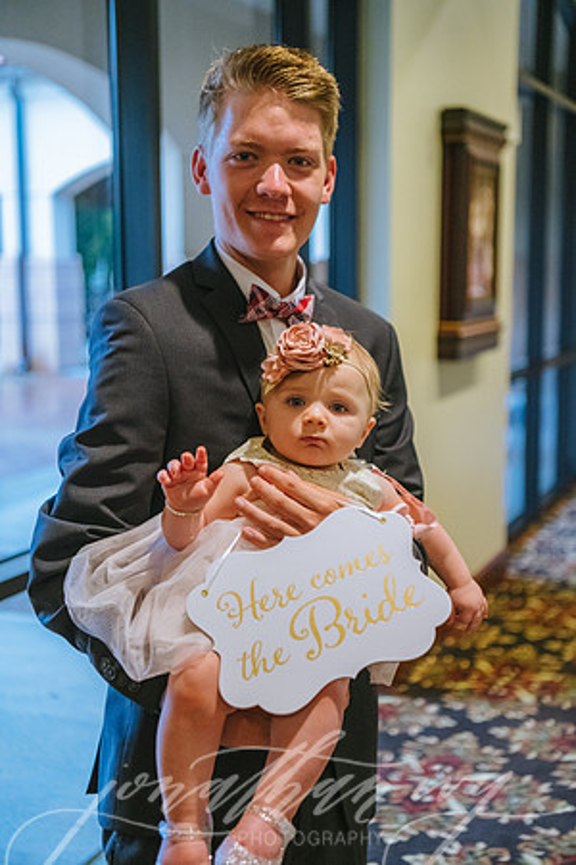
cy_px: 432
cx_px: 288
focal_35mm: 50
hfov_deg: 27.0
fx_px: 1200
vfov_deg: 39.6
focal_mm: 50
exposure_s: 1/125
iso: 3600
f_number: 2.8
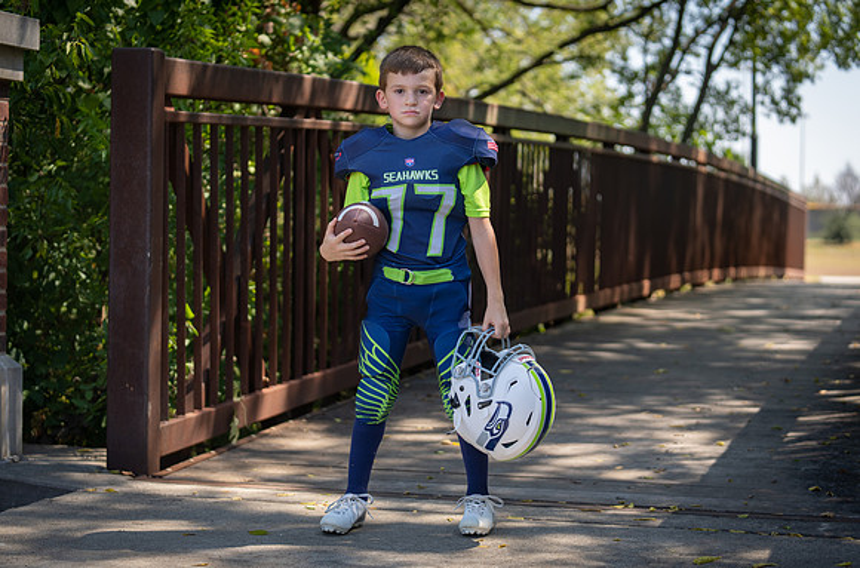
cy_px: 293
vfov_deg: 18.6
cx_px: 443
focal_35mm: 73
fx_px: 1736
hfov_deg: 27.8
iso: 100
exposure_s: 1/400
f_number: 2.8
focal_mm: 70
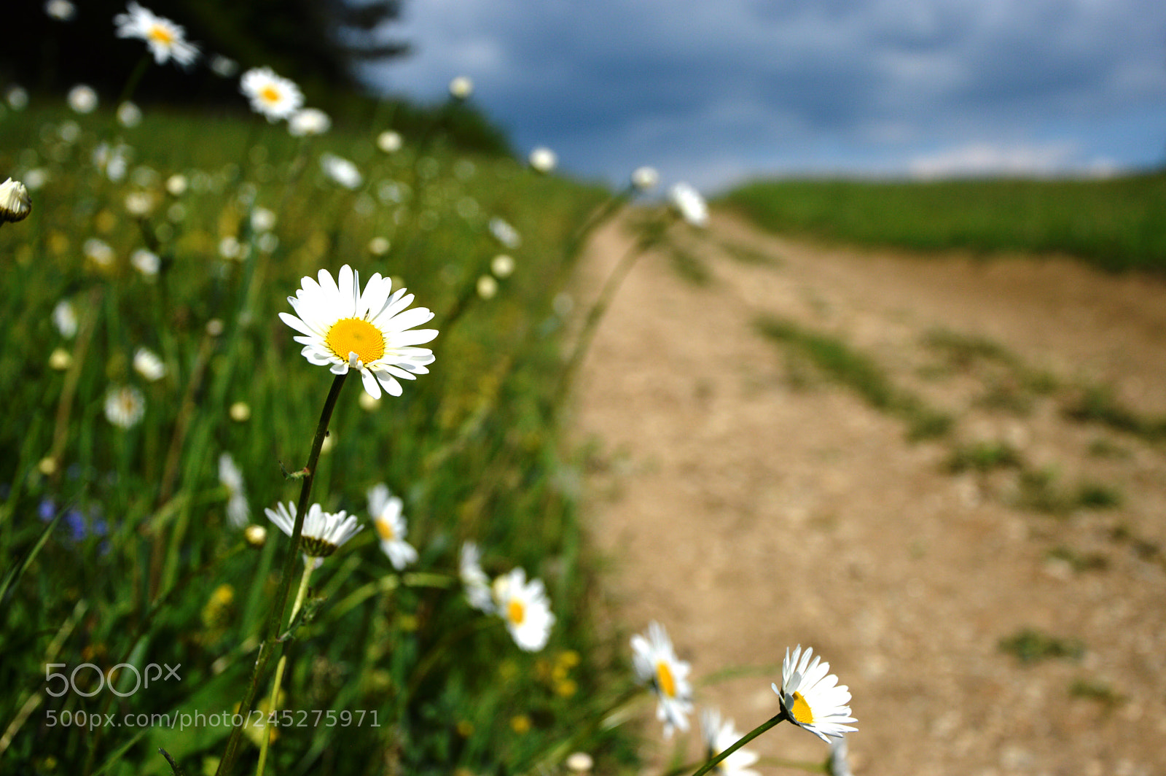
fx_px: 1553
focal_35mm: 48
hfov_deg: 41.1
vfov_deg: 28.0
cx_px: 583
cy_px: 388
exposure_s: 1/4000
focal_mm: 32
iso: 180
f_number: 4.5
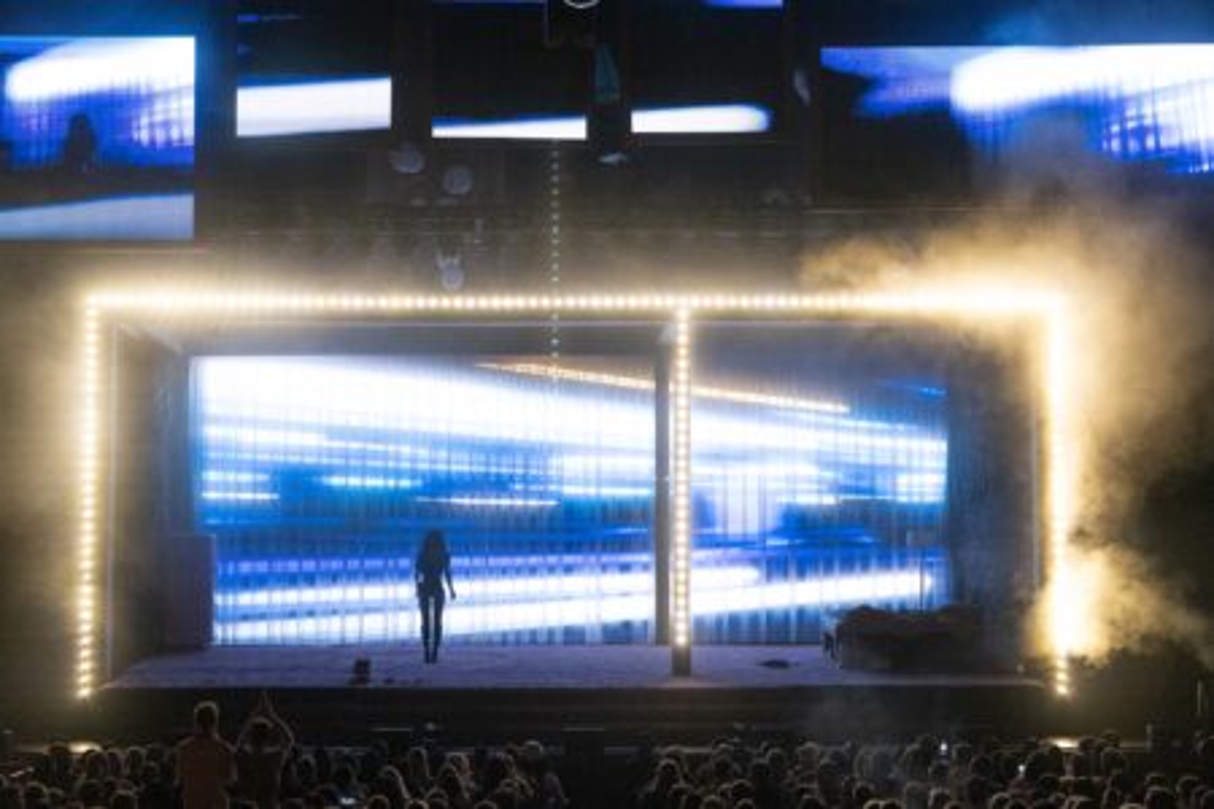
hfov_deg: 28.0
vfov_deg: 18.9
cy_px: 396
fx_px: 2435
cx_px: 620
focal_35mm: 72
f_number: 3.2
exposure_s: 1/200
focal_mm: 70
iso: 6400
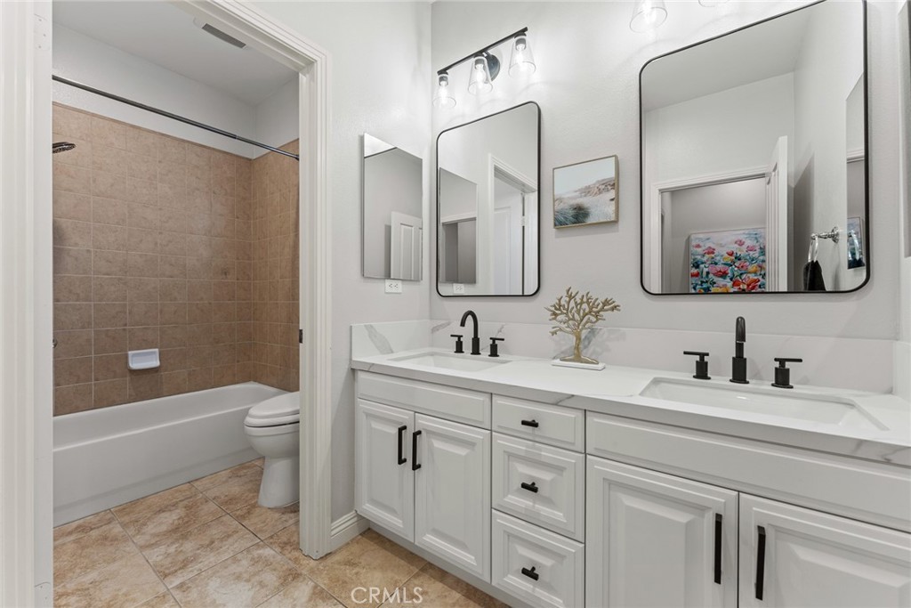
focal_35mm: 14
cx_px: 456
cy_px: 304
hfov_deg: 104.2
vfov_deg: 81.2
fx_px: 354
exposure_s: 1/8
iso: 320
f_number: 6.3
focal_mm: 14
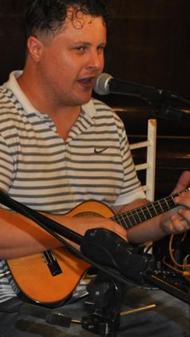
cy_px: 233
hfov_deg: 9.4
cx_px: -164
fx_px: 1093
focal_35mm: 122
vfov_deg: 17.5
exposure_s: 1/60
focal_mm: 35
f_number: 5
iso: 800
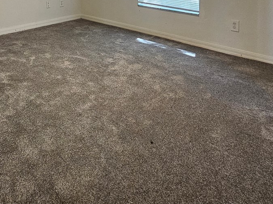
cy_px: -28
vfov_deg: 37.0
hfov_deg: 55.8
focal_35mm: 31
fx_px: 244
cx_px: 71
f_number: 2.2
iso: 320
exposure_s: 1/40
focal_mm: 2.2
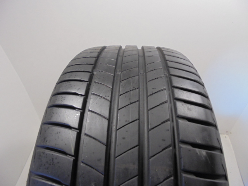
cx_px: 124
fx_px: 186
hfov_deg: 67.3
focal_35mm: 26
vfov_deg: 53.1
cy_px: 93
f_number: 3.5
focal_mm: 4.6
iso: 250
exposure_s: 1/30
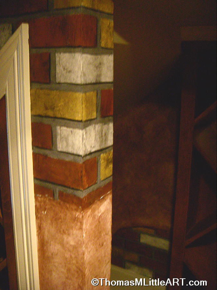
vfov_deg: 49.0
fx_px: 318
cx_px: 108
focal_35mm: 38
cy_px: 145
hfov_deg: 37.7
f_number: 3.5
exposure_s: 1/2.85
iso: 400
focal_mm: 6.4
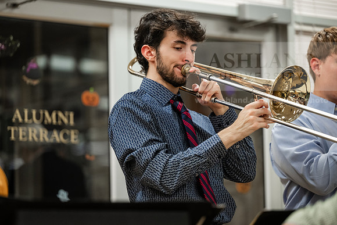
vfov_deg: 9.2
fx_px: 1404
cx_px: 168
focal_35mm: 150
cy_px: 112
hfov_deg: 13.7
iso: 1600
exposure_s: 1/200
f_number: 2.8
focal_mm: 150
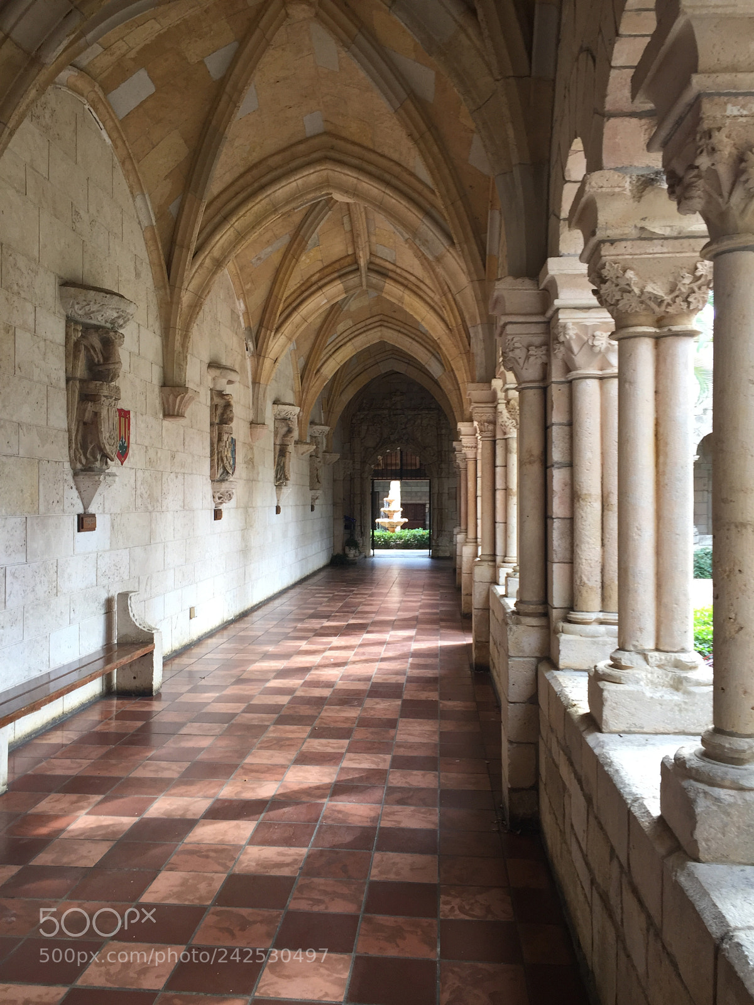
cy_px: 502
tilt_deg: +0.1
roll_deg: +0.6
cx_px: 377
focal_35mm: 29
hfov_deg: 48.2
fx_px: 842
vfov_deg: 61.7
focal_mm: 4.15
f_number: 2.2
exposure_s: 1/60
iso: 40
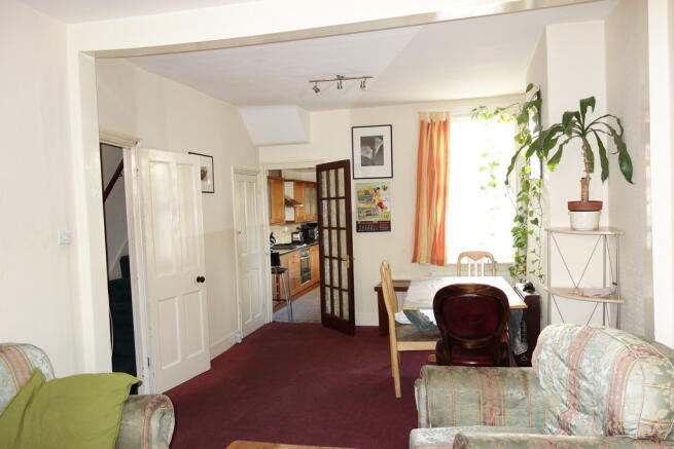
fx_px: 524
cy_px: 224
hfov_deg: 65.5
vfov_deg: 46.4
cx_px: 337
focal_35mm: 28
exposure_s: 1/30
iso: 160
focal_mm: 10.4
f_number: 1.8
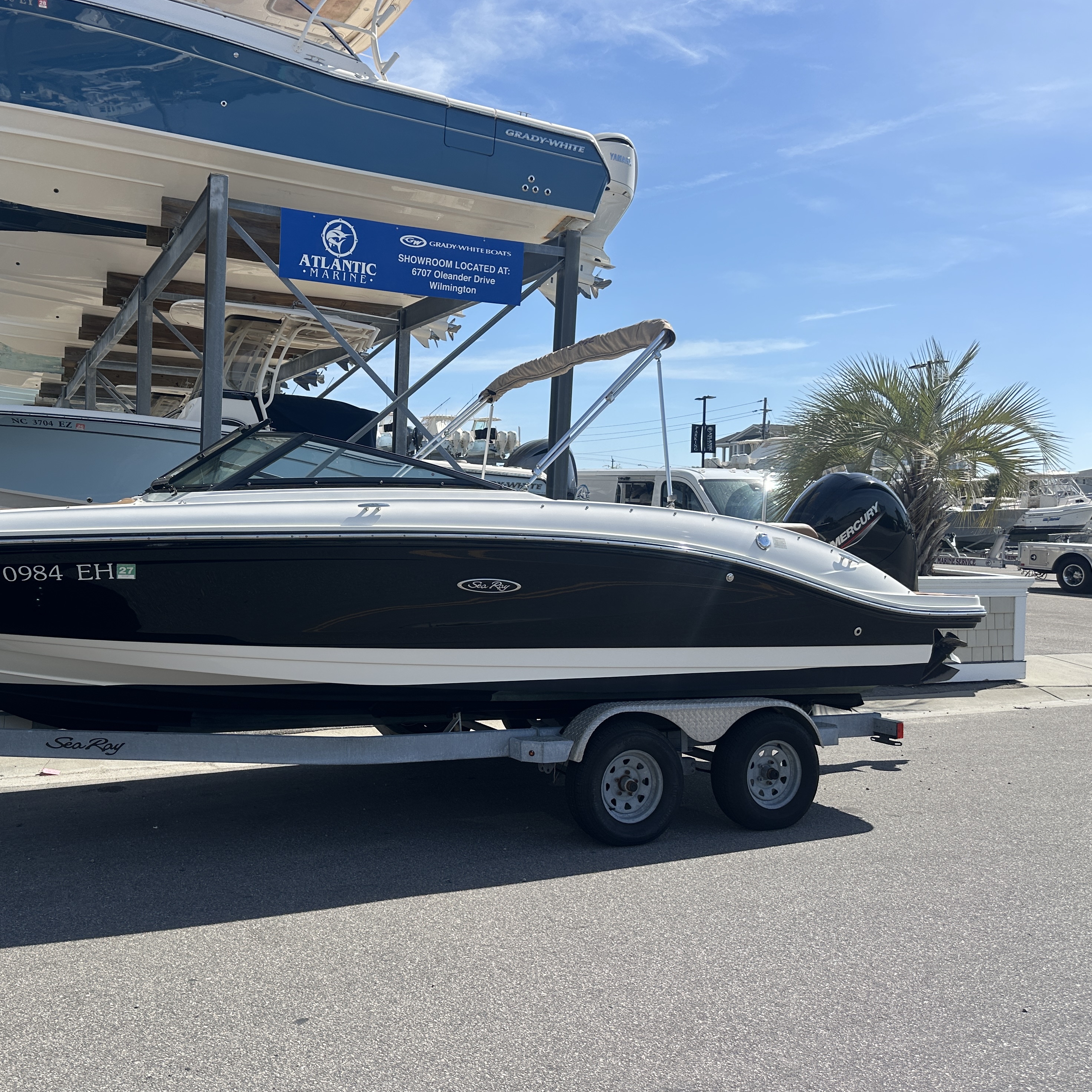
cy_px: 533
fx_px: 1035
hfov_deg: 54.9
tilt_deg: -0.6
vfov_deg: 55.6
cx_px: 403
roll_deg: -0.4
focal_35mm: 29
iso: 80
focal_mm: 6.86
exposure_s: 1/4545
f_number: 1.78
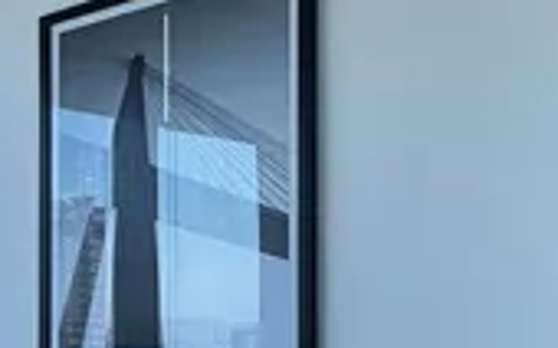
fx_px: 1064
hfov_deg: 21.2
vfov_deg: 18.1
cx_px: -410
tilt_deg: -0.5
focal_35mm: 70
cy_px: 341
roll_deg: -1.3
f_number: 2.2
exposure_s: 1/421
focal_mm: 2.22
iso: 40
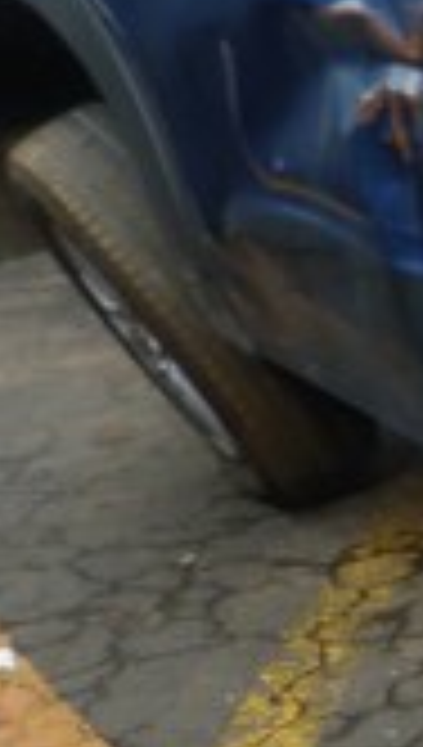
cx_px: 1616
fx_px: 2599
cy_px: 274
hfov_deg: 7.2
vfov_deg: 16.3
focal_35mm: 131
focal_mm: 4.5
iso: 80
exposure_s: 1/100
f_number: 3.6
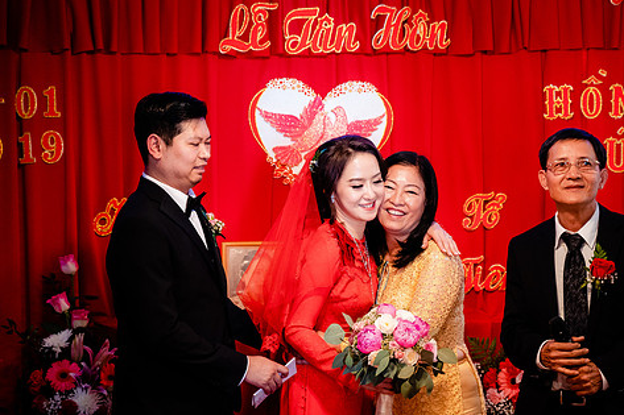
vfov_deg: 14.8
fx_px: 1594
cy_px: 252
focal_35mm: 92
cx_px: 361
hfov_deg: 22.1
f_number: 2.8
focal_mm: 75
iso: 3200
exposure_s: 1/160
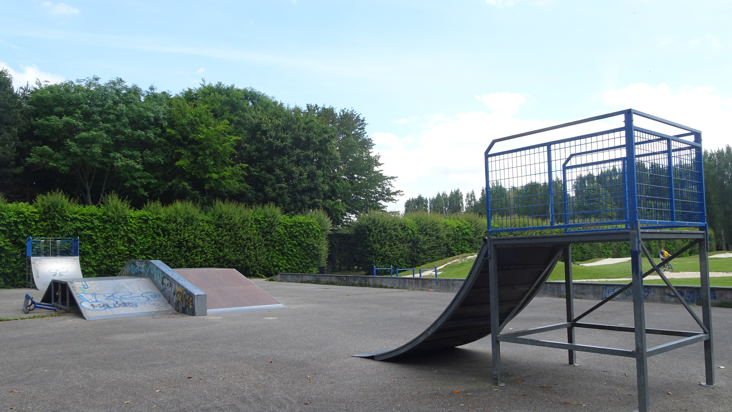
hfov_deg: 69.9
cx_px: 358
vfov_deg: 42.8
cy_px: 234
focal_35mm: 27
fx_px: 524
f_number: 3.5
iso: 80
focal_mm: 4.1
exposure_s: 1/500
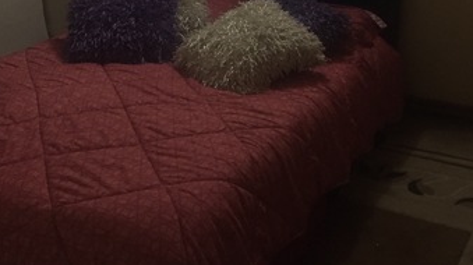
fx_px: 702
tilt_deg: -11.8
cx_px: 215
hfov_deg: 37.2
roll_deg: +1.5
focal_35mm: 56
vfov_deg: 20.6
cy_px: -11
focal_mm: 4.15
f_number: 2.2
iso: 250
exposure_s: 1/15
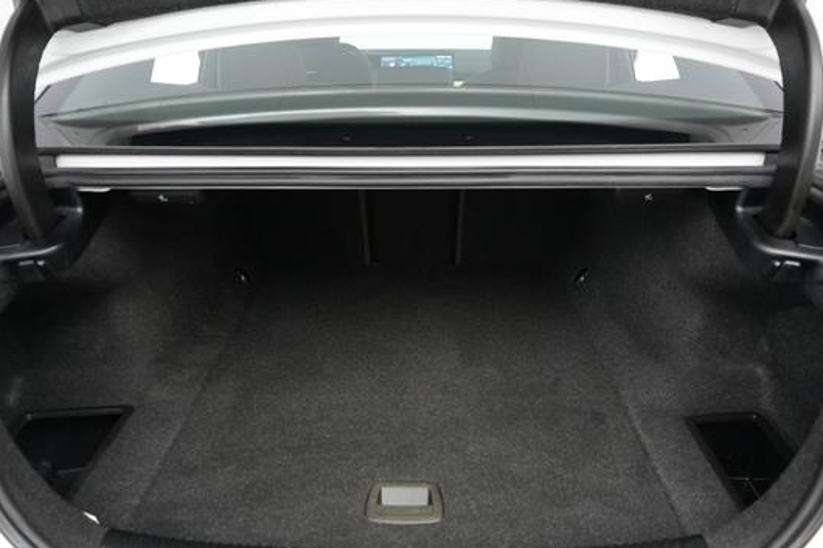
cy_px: 312
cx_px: 405
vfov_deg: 44.8
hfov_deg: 63.7
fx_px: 663
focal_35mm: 29
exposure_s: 1/160
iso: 6400
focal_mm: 24
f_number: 2.8
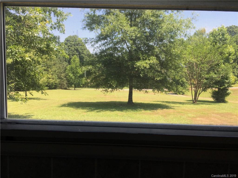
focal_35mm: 29
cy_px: 89
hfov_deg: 61.7
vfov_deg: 48.2
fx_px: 199
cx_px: 119
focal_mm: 4.15
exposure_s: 1/418
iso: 25
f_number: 2.2
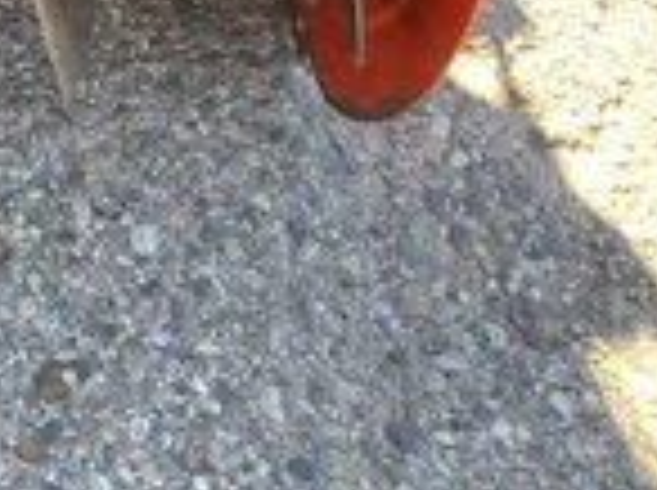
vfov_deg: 16.4
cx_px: -158
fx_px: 1611
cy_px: -148
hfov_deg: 21.2
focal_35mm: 85
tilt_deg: -49.2
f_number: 2.4
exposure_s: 1/120
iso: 64
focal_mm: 3.3
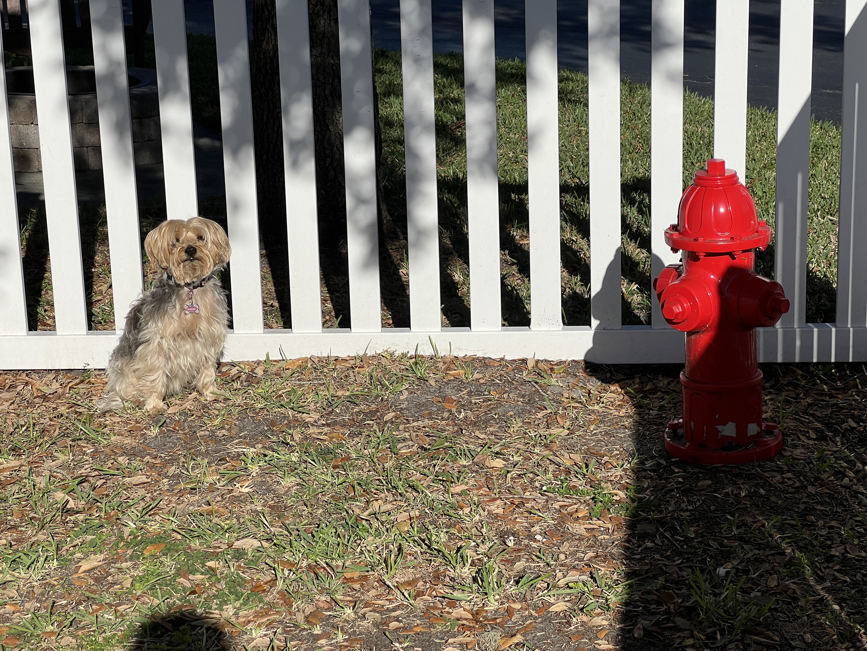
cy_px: 326
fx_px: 1929
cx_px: 434
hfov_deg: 25.3
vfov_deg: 19.1
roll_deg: +0.4
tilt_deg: -14.2
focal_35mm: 77
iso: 32
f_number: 2.8
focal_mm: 9
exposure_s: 1/1597
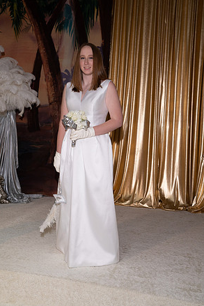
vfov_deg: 46.4
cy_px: 155
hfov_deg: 31.9
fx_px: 357
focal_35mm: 42
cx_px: 100
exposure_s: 1/160
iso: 800
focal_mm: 41
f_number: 5.6
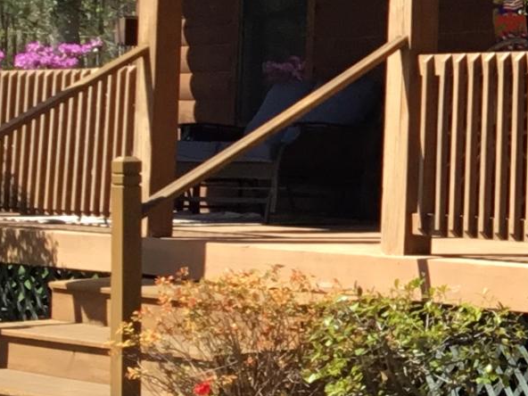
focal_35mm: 157
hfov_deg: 11.5
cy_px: -26
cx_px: 991
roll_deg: -1.0
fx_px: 2395
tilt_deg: +4.0
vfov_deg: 9.4
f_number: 2.4
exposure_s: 1/448
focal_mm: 3.3
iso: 25
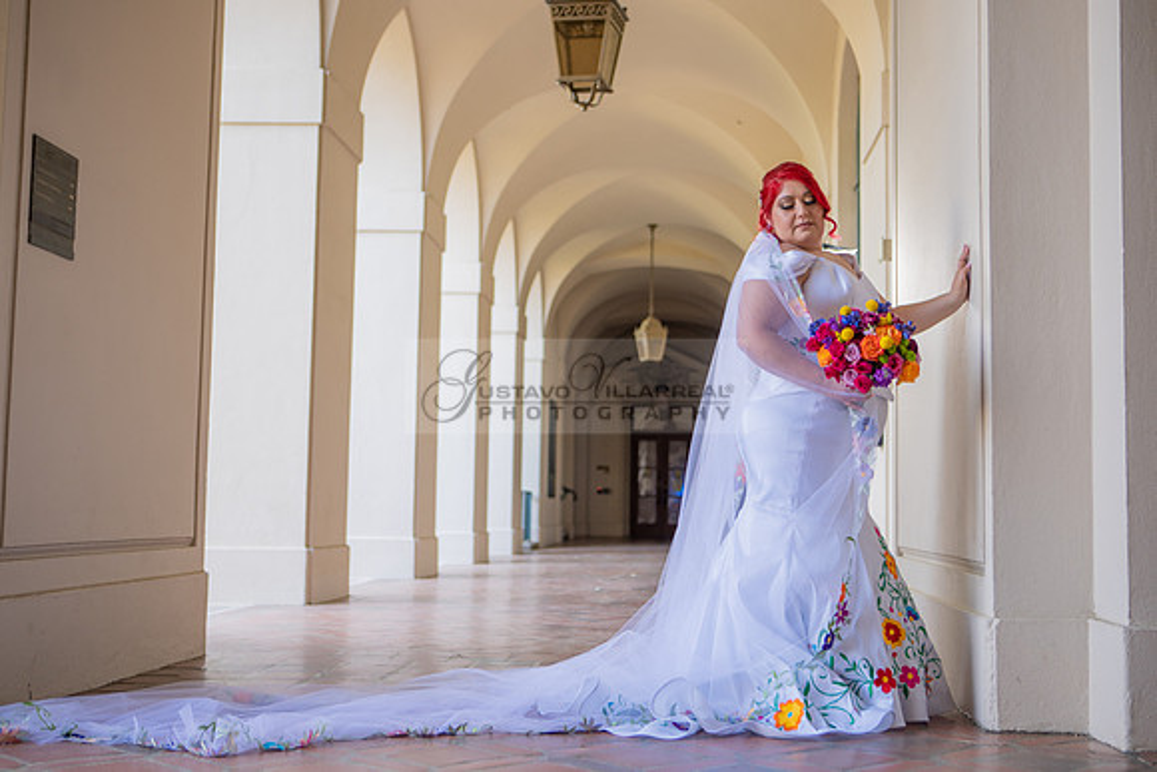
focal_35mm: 47
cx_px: 604
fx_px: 1522
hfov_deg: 41.6
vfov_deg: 28.5
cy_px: 373
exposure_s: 1/160
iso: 250
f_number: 2.8
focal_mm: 45
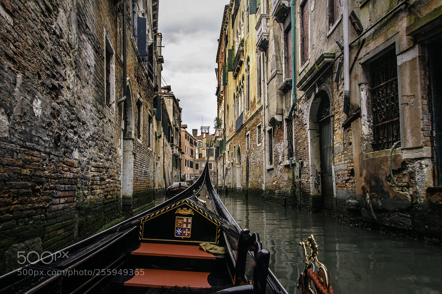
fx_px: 331
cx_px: 221
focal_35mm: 27
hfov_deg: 67.4
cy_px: 147
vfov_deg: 47.8
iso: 200
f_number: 9
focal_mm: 18
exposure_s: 1/50
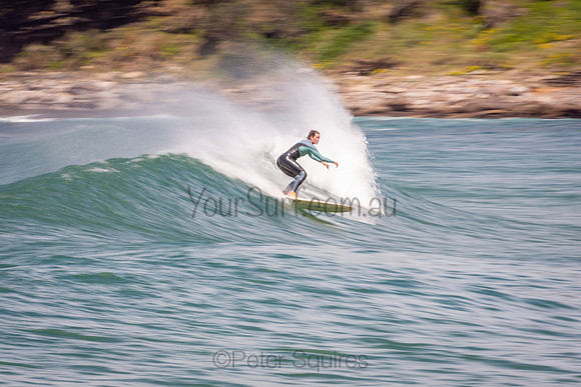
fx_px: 9685
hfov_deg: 3.4
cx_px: 290
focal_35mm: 600
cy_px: 194
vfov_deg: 2.3
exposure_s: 1/25
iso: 100
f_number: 29
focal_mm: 400
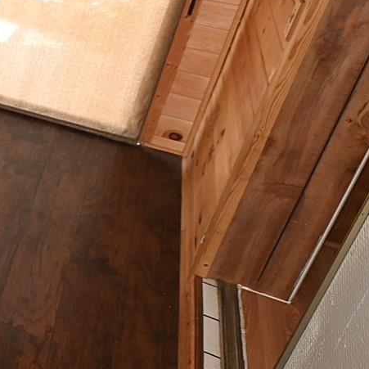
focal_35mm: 54
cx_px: -369
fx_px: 651
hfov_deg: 19.0
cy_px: 36
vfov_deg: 30.3
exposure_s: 1/80
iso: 720
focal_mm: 14
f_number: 2.8
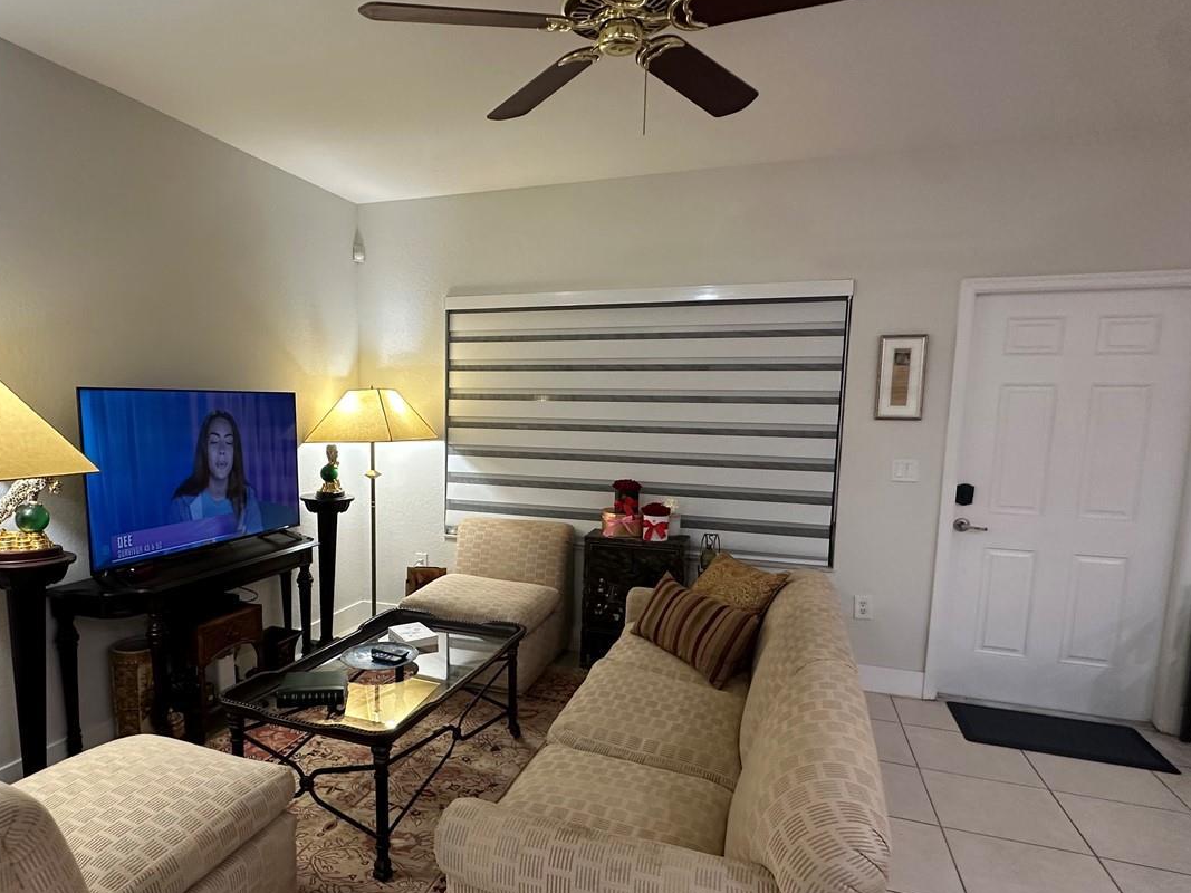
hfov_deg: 78.4
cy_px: 497
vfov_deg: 63.3
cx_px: 501
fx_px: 722
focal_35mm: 21
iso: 200
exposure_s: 1/60
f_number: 2.2
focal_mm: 2.22
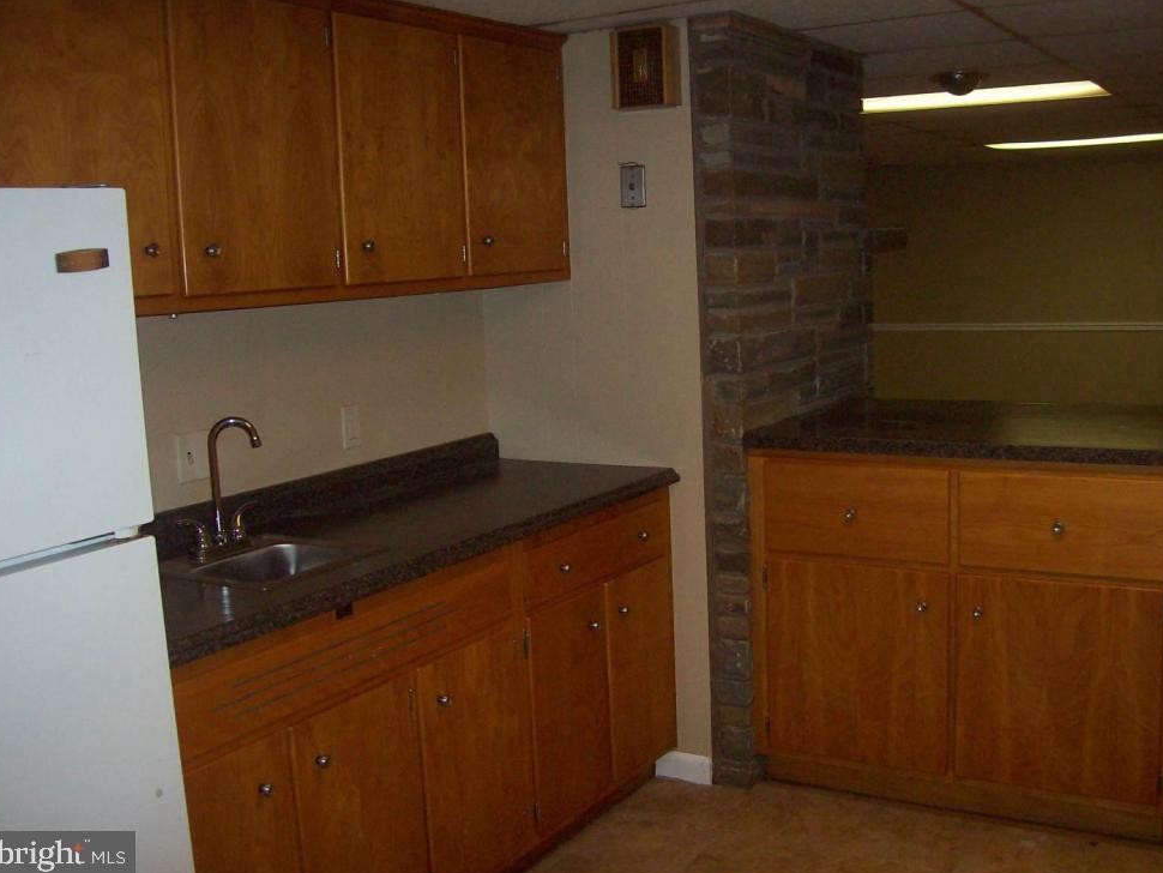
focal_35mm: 38
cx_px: 599
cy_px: 420
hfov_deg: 49.0
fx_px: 1277
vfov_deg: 37.7
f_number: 2.7
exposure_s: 1/64
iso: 140
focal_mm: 6
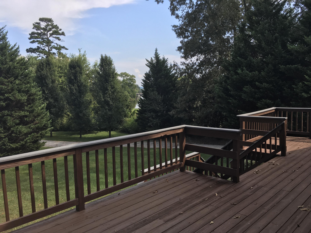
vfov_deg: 48.2
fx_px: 261
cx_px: 156
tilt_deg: -8.1
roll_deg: +3.6
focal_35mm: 29
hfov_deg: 61.7
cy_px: 116
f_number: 2.2
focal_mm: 4.15
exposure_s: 1/761
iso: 25
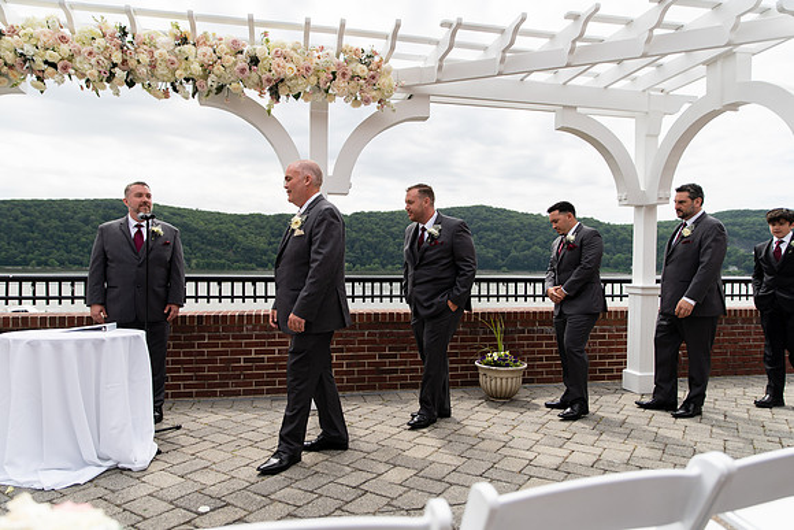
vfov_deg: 53.2
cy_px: 265
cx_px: 397
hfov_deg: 73.7
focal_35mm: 24
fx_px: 529
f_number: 2.8
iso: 125
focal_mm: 24
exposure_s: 1/1600
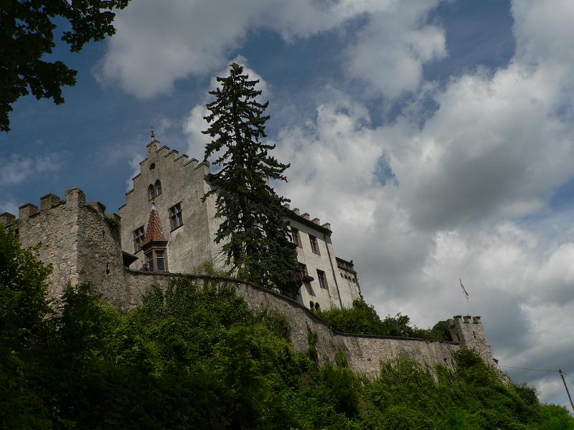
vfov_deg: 39.7
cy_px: 215
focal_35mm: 36
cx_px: 287
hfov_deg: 51.4
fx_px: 597
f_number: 5.6
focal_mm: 6
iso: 80
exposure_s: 1/1300
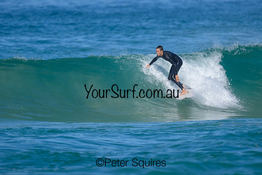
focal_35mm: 1101
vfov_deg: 1.2
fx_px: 8013
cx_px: 130
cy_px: 79
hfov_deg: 1.9
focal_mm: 800
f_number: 6.3
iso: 220
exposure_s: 1/2000
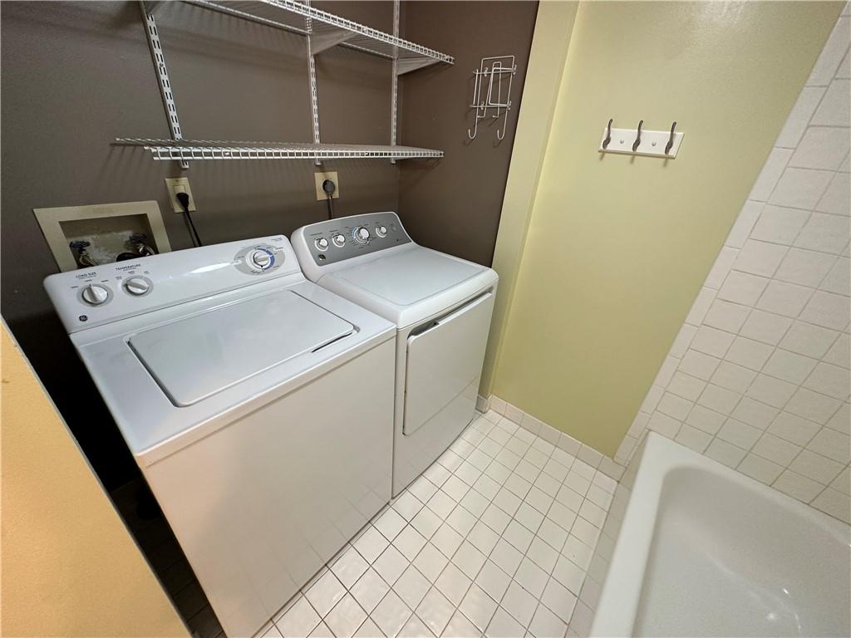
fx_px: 344
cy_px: 319
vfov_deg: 85.7
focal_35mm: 14
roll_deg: -5.5
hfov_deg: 102.1
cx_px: 426
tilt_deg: -29.3
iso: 160
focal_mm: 2.22
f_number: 2.2
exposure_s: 1/60
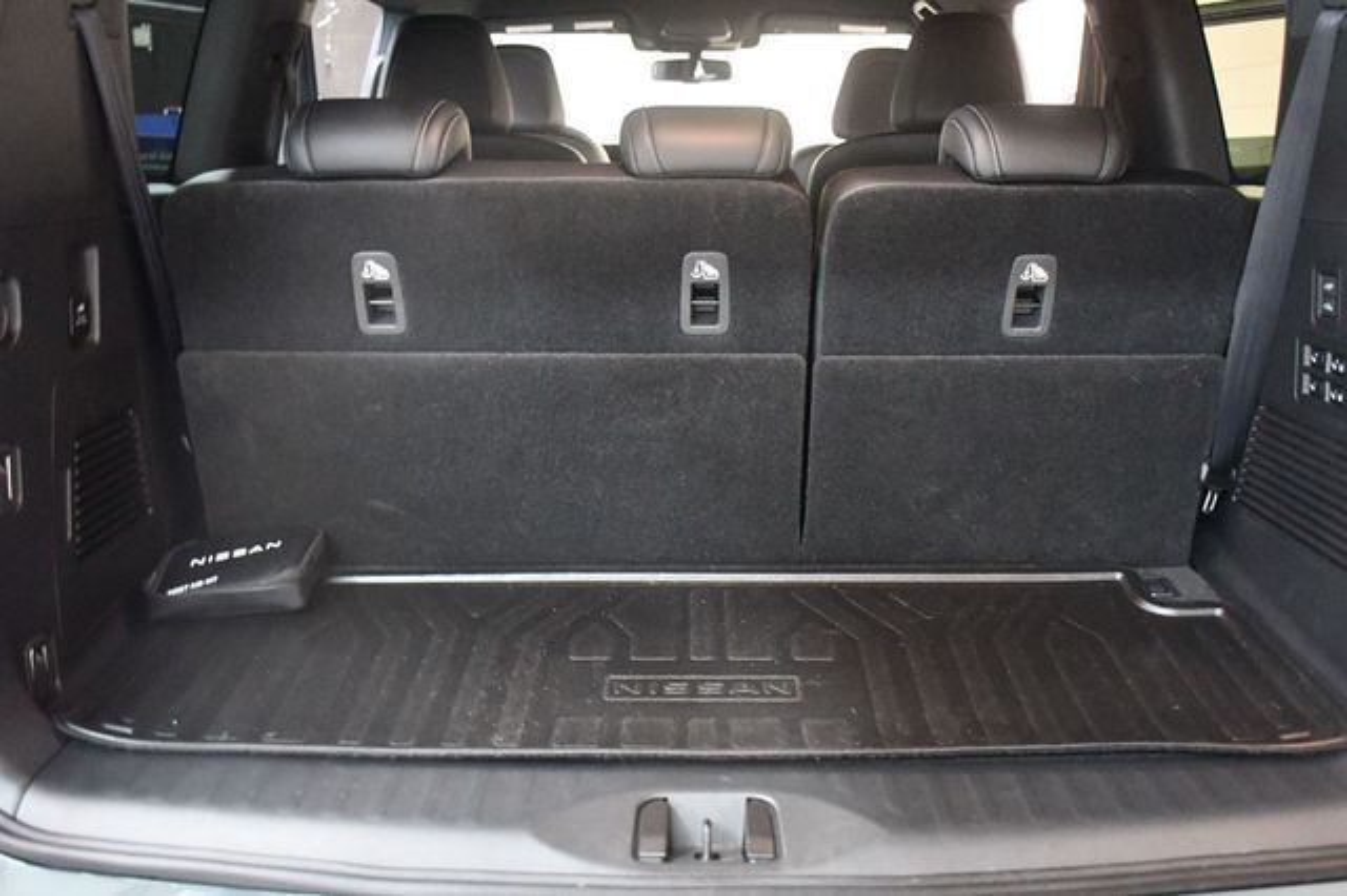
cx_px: 674
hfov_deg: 55.8
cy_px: 448
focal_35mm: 34
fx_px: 1271
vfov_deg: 38.8
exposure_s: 1/50
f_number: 3.8
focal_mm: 23
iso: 12800
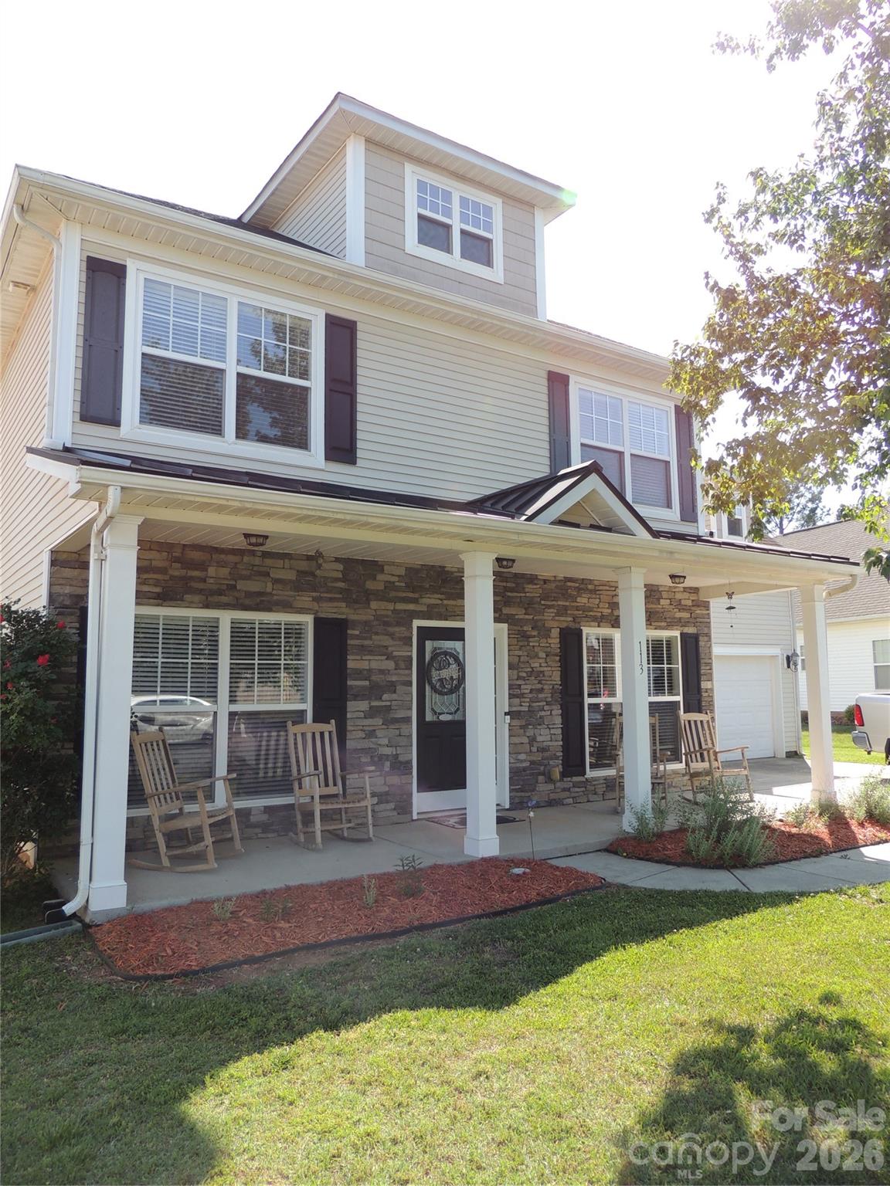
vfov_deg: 71.6
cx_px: 445
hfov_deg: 56.8
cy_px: 593
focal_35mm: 24
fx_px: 823
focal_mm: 4.3
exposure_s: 1/400
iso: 100
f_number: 3
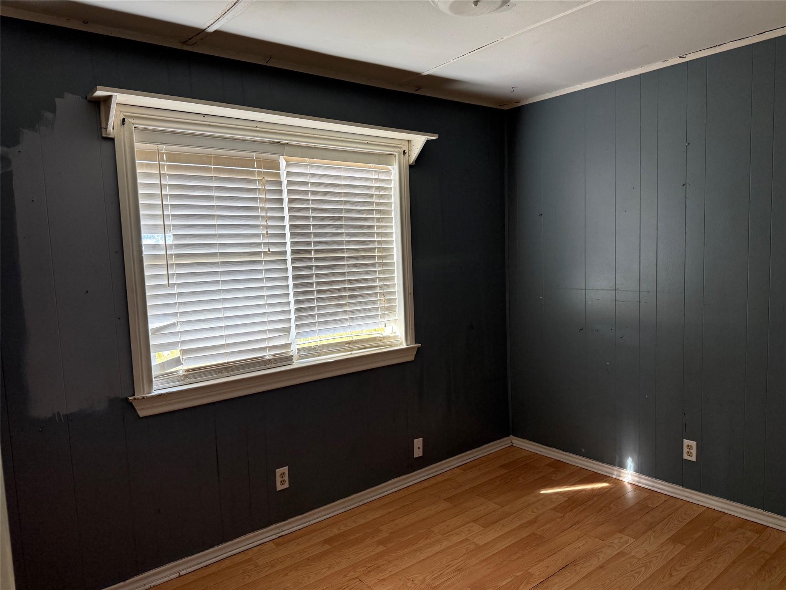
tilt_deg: -5.1
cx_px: 393
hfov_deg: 71.6
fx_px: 545
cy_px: 295
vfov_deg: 56.8
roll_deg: +2.5
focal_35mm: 24
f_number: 1.78
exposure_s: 1/61
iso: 200
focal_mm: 6.76
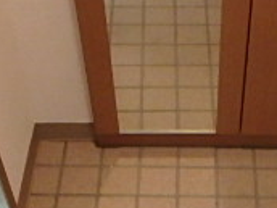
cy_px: 297
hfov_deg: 24.8
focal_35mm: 78
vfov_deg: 17.3
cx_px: 205
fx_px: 624
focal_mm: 3.7
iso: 800
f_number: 3.5
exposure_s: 1/20
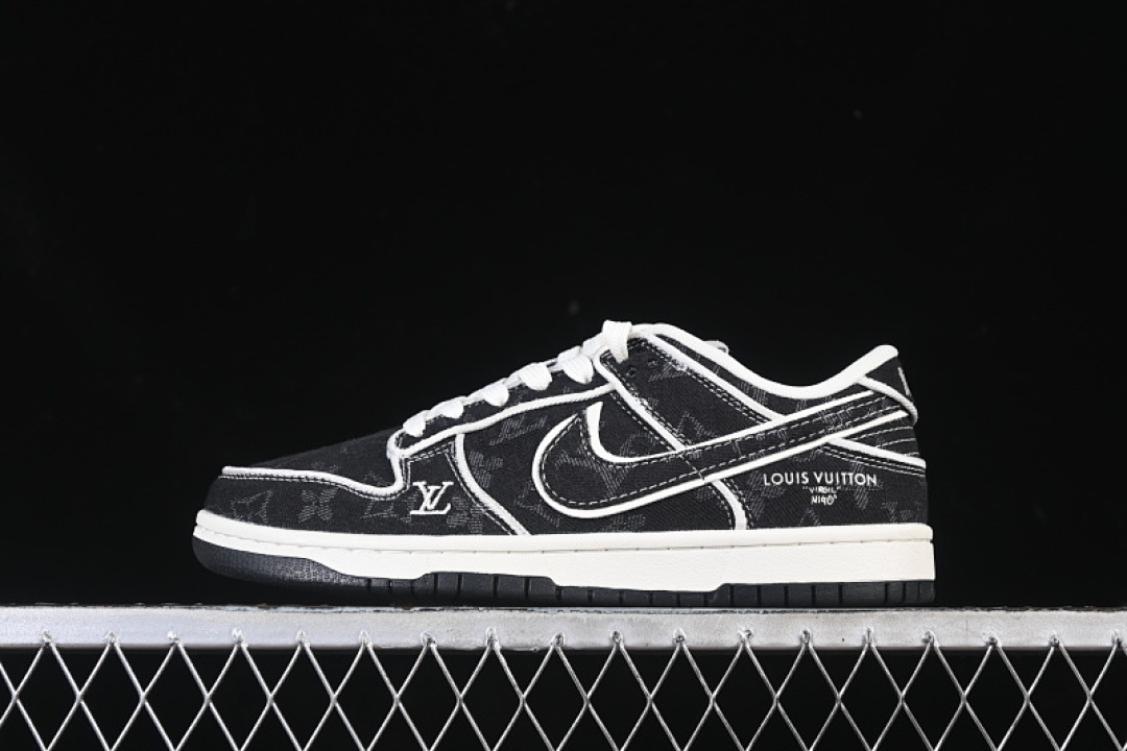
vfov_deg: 18.2
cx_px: 564
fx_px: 2348
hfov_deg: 27.0
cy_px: 376
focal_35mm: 75
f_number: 6.3
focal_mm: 50
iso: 160
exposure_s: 1/60
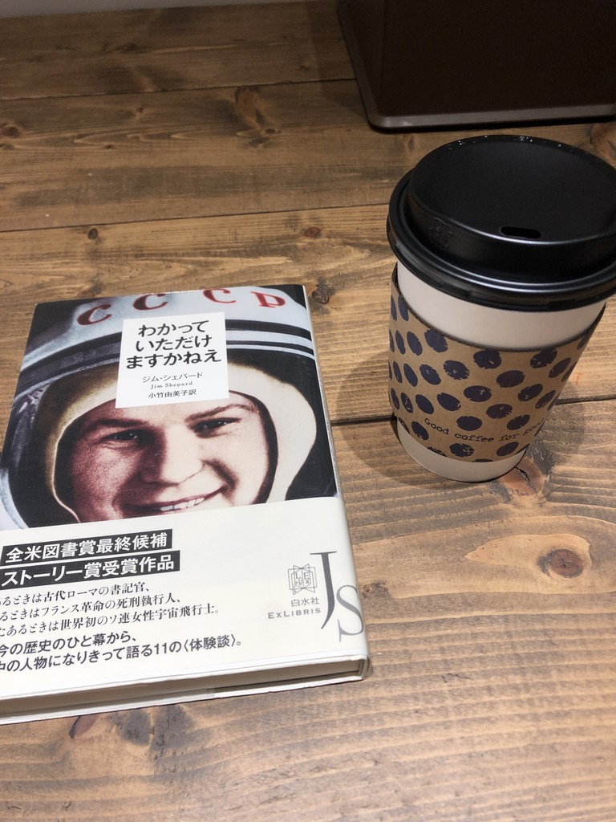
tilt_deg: -50.0
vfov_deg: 63.4
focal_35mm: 28
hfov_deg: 49.7
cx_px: 308
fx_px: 664
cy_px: 411
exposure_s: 1/50
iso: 25
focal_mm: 3.99
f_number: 1.8
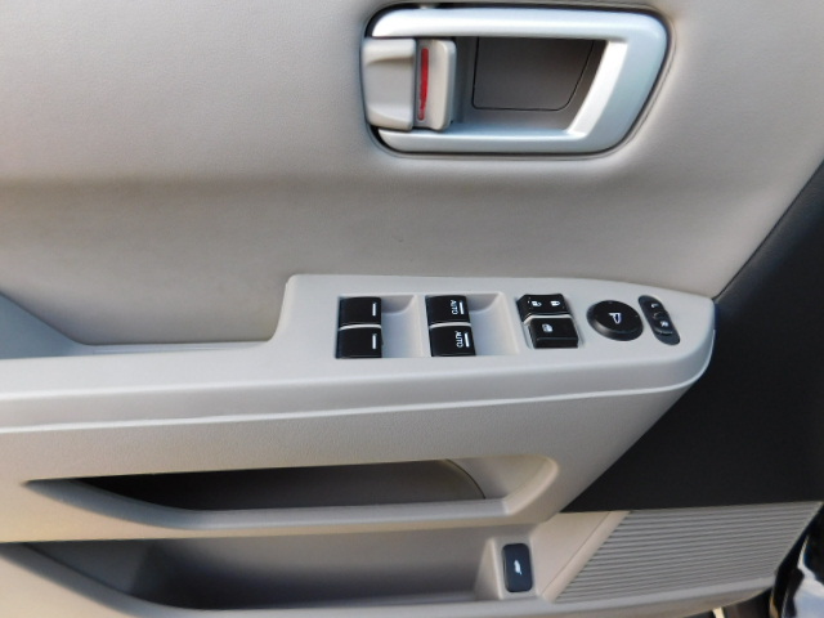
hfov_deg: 73.9
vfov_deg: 58.9
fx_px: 547
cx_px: 412
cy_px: 309
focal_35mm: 23
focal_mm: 4
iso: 125
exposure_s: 1/40
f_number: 3
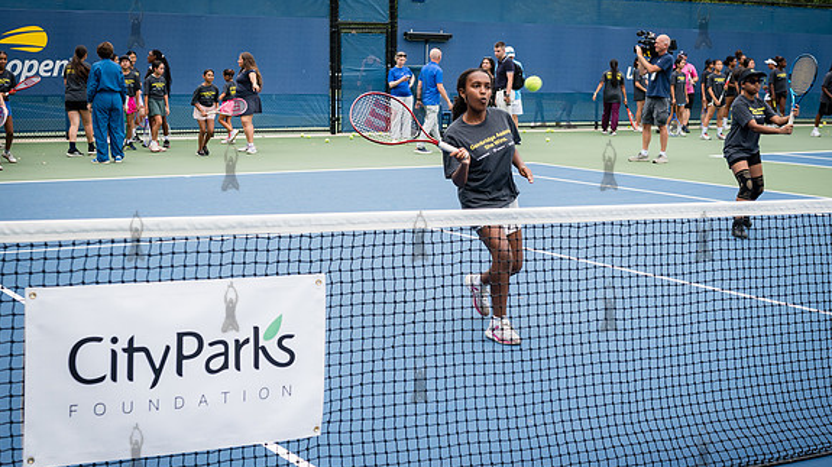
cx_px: 388
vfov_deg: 20.4
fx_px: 1301
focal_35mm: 59
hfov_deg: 35.4
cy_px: 213
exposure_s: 1/800
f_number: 4.5
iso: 400
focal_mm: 44
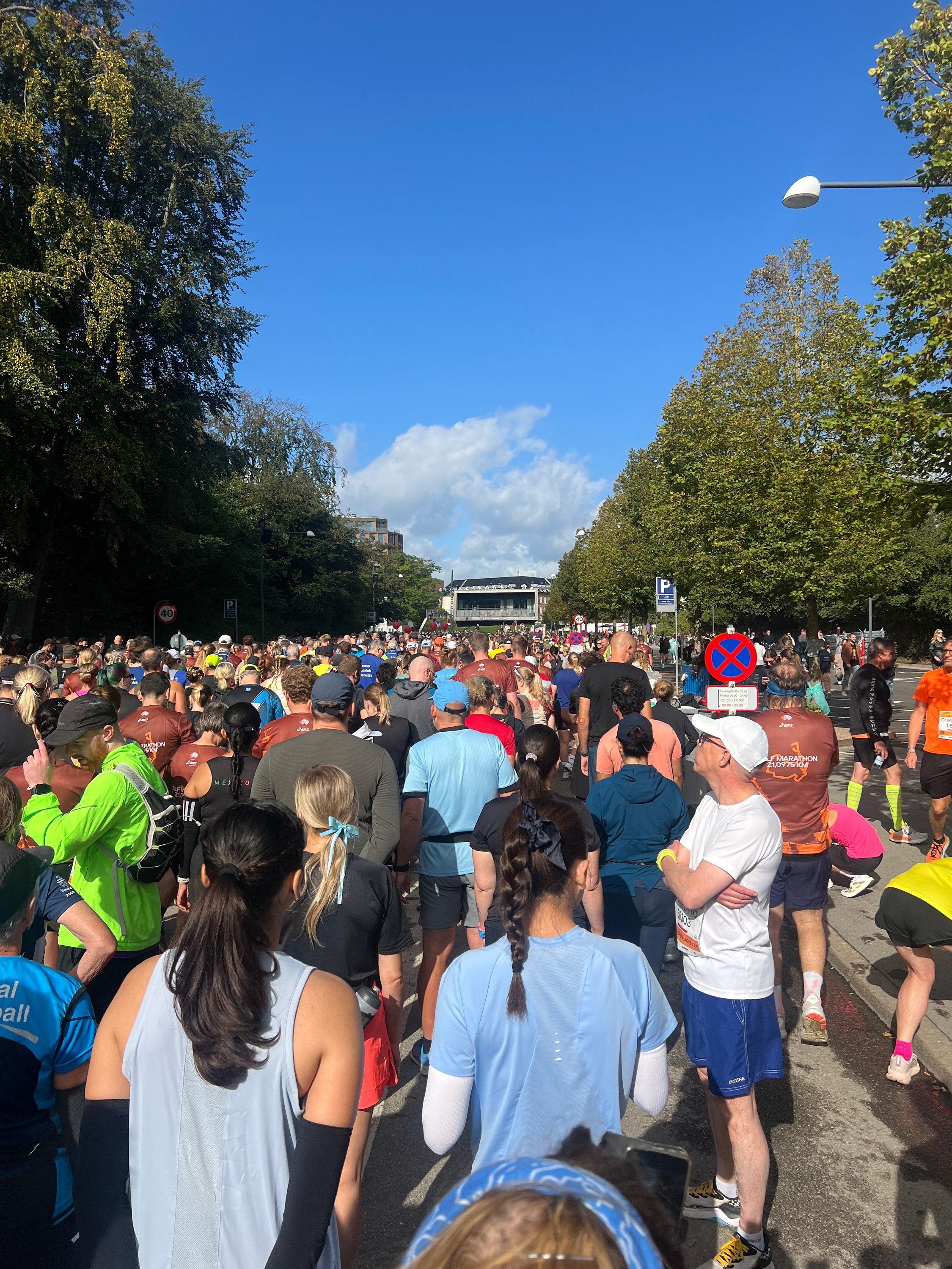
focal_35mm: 26
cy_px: 634
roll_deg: +0.5
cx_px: 476
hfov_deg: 53.1
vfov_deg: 67.3
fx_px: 953
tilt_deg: -1.9
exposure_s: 1/4831
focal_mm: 5.7
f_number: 1.5
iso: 50
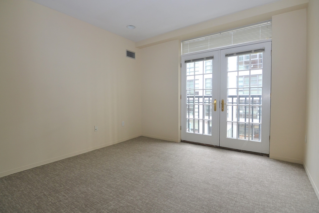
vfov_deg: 72.1
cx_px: 160
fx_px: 146
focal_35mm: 16
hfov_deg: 95.0
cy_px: 106
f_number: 4
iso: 400
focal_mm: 11
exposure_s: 1/60
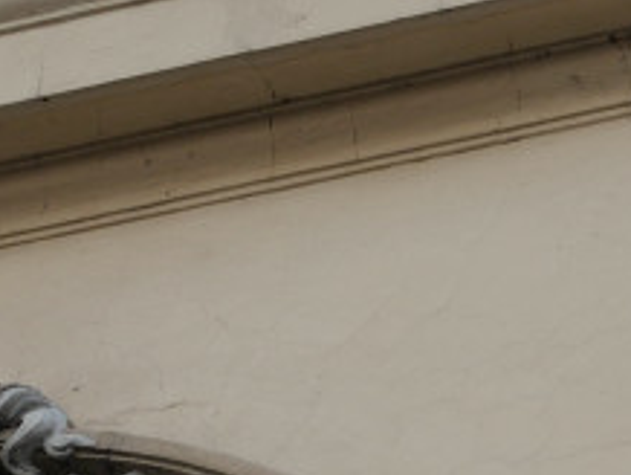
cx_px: -110
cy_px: 547
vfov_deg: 4.1
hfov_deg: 5.4
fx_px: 6661
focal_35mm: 365
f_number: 5.6
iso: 200
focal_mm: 34
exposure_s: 1/125
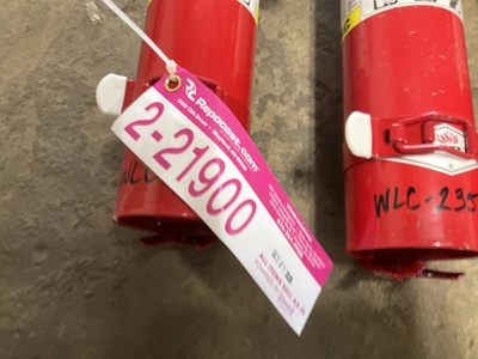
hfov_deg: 61.7
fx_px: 400
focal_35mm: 29
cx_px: 239
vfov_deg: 48.2
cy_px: 180
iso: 200
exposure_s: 1/40
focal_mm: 3
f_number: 1.8
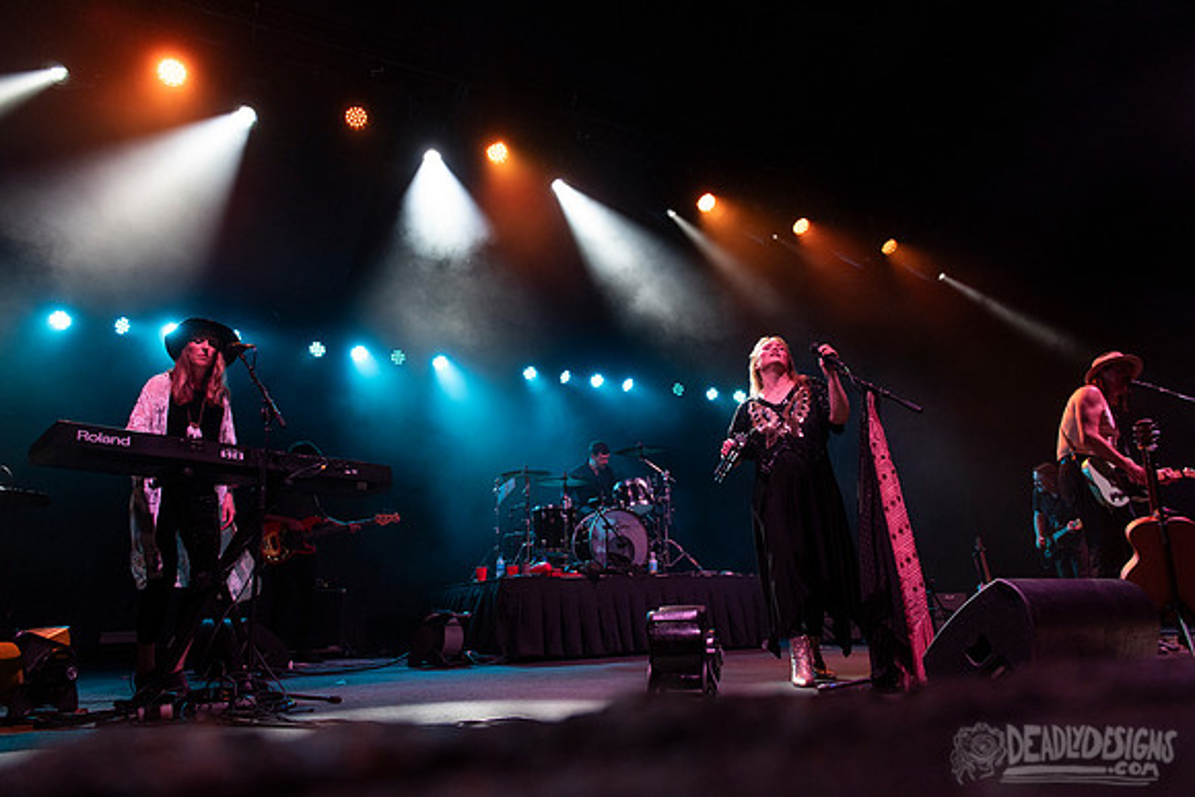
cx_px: 598
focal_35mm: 24
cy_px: 398
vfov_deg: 53.2
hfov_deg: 73.7
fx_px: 797
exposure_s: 1/640
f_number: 3.5
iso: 2000
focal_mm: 24
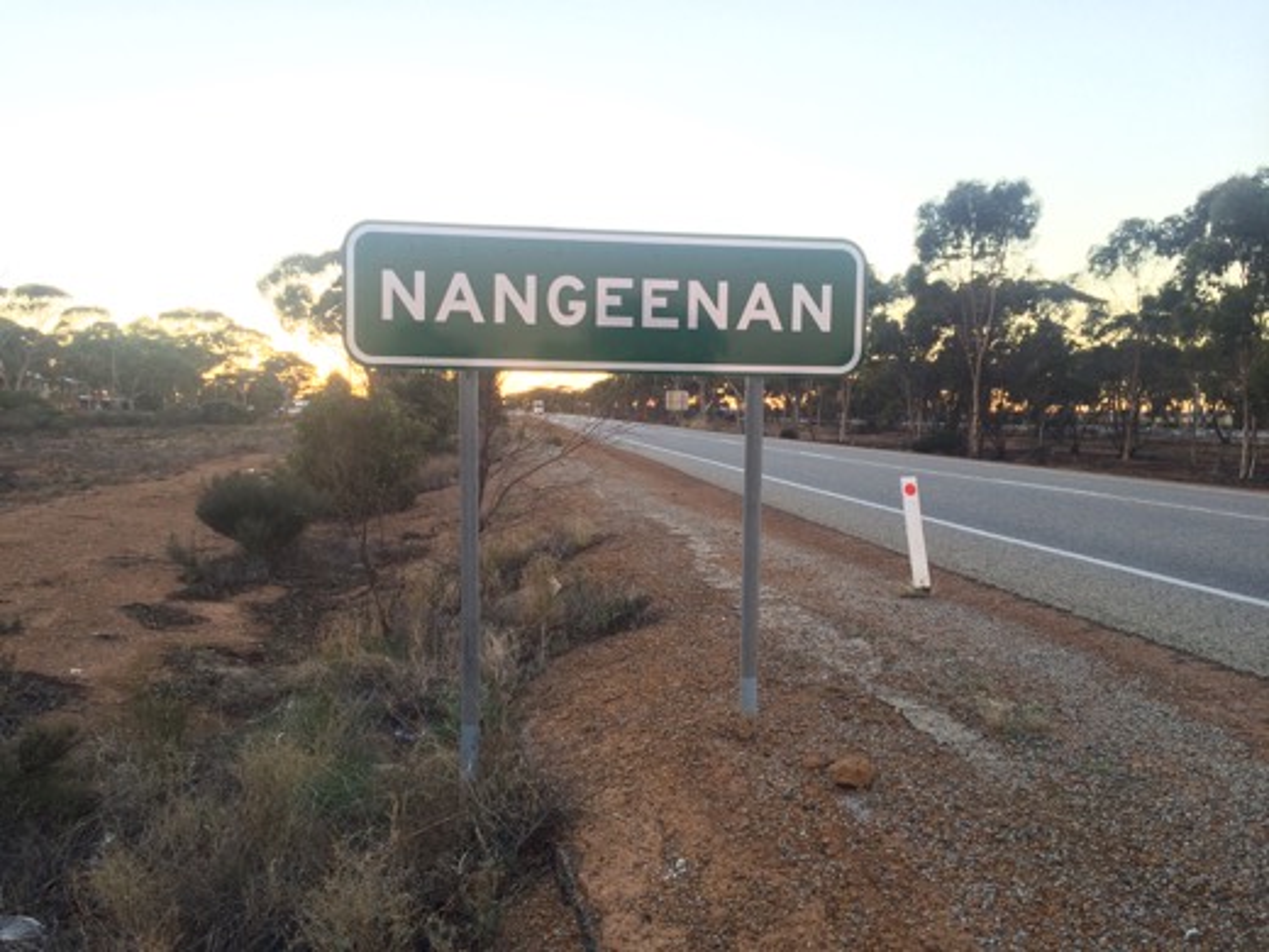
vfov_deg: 48.2
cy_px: 476
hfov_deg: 61.7
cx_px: 634
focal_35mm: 29
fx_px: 1063
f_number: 2.2
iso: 40
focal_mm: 4.15
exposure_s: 1/30
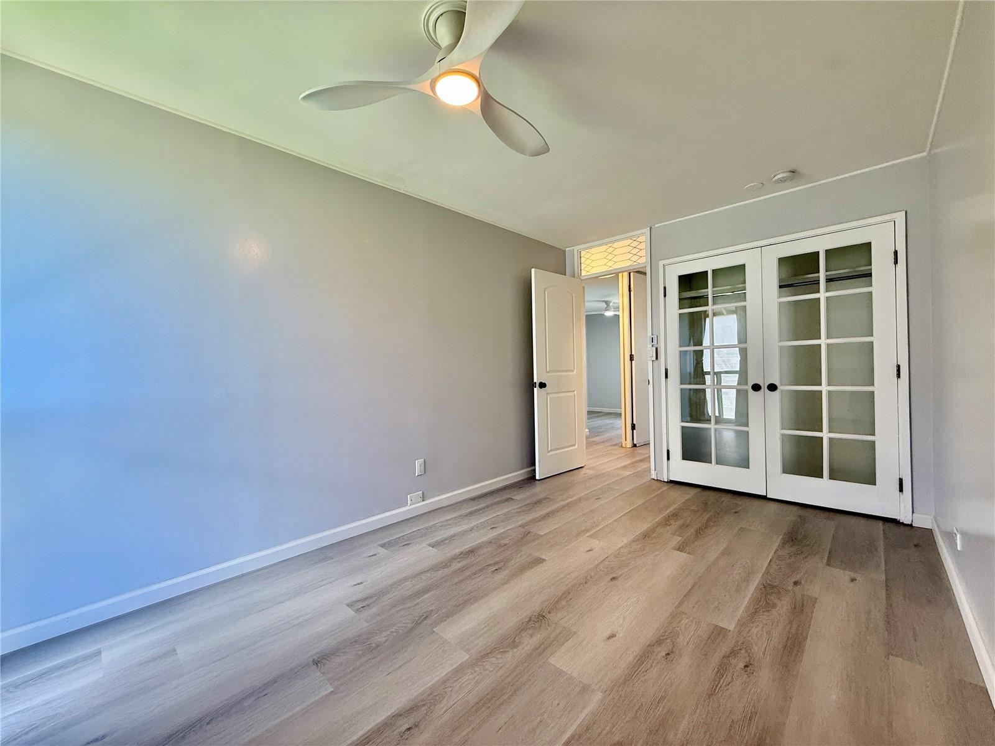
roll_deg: +1.3
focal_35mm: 14
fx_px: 402
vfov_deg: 85.7
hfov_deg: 102.1
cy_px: 373
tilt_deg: +0.2
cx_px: 498
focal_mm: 2.22
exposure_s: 1/120
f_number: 2.2
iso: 125
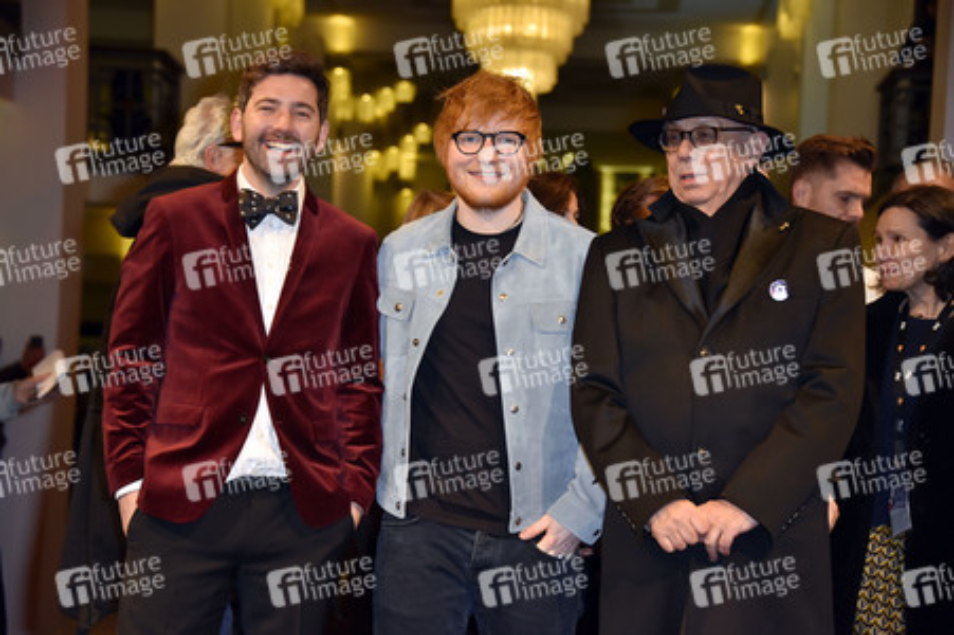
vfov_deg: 15.2
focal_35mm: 90
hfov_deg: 22.6
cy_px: 318
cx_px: 477
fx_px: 2383
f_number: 5.3
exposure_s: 1/160
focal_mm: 90
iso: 1250
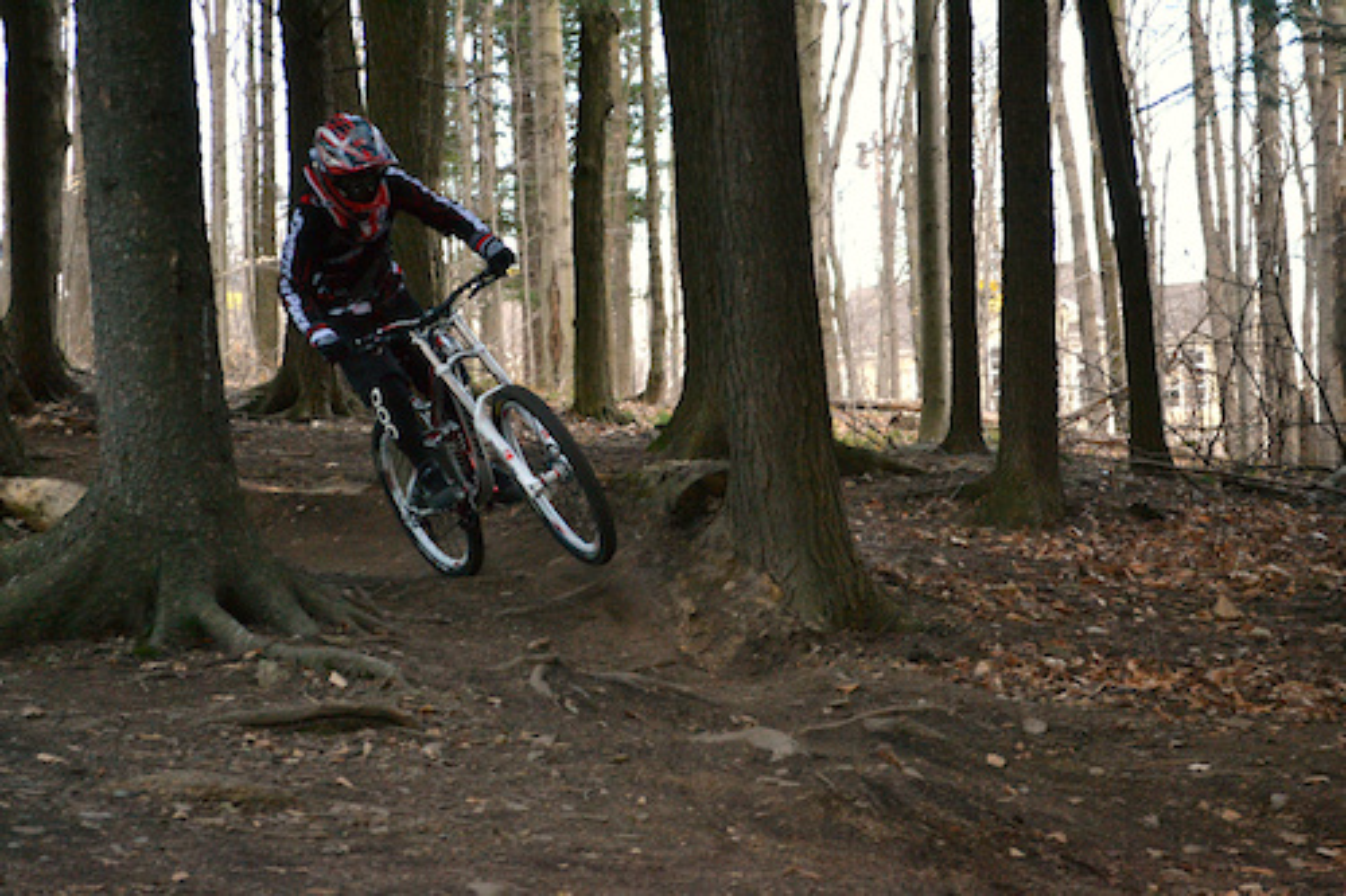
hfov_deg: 24.6
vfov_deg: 16.5
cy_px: 448
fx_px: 3083
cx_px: 673
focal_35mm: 82
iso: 3200
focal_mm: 55
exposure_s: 1/160
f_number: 5.6
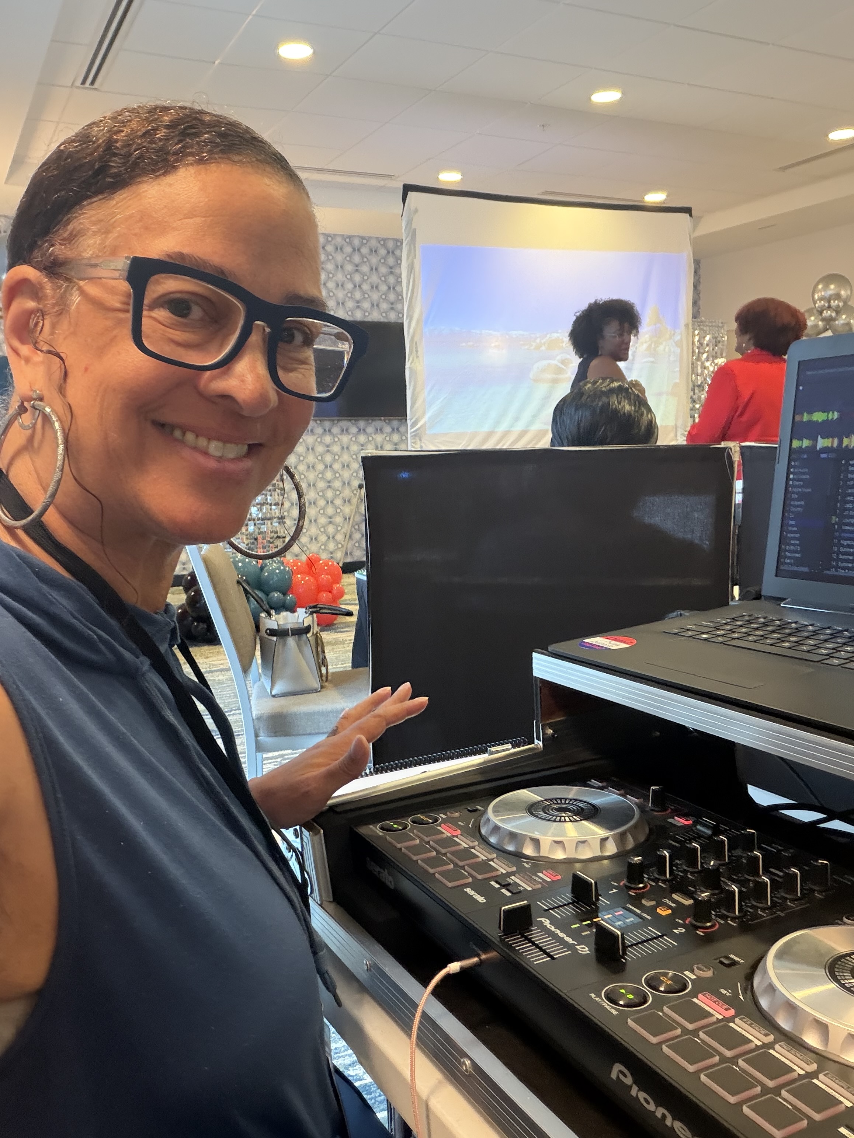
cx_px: 427
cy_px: 569
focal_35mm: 30
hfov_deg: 46.8
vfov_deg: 60.0
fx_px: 987
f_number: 1.9
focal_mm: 2.71
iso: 320
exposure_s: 1/40
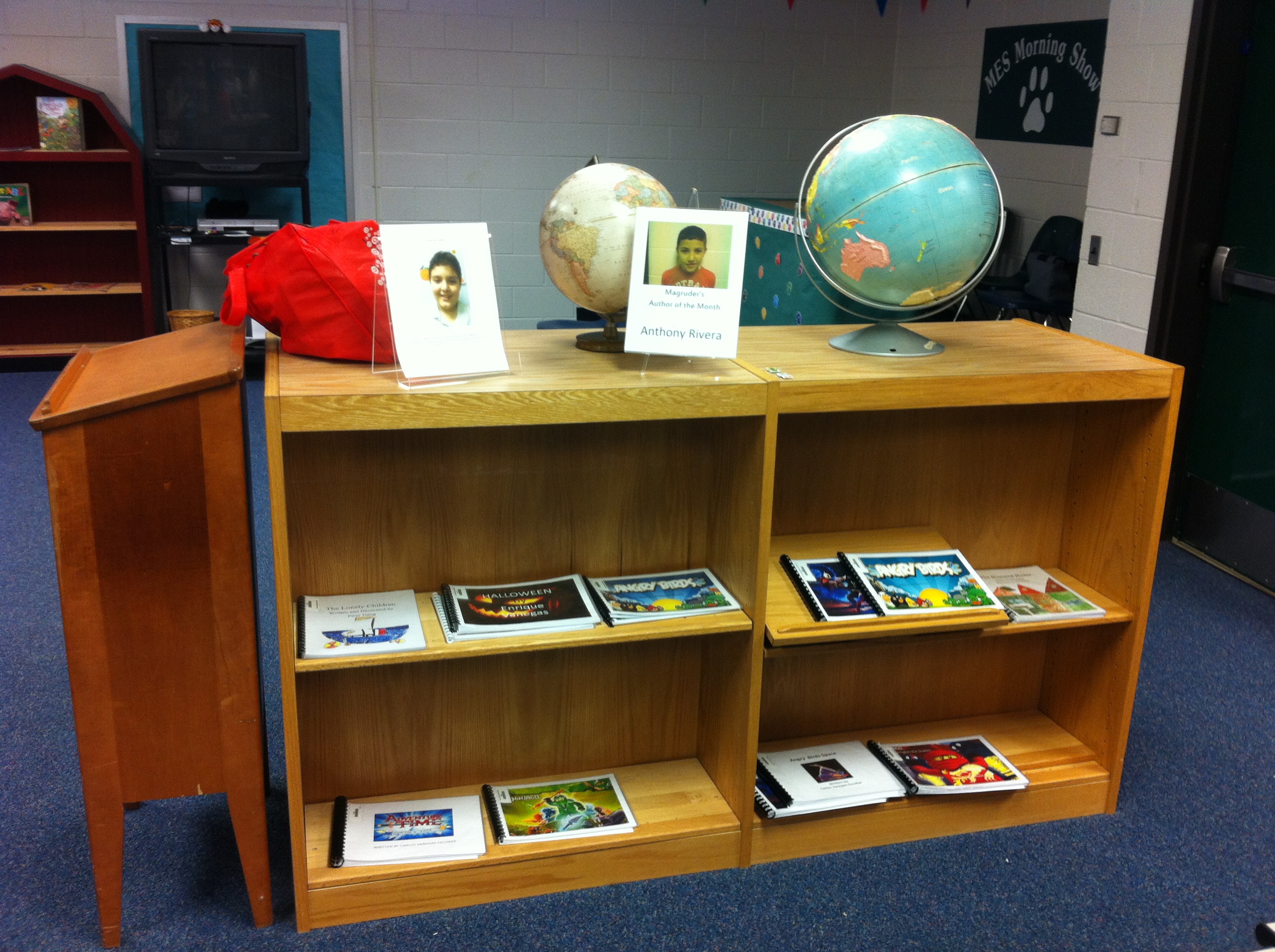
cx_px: 638
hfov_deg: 52.7
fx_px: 1287
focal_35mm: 35
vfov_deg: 40.6
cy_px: 476
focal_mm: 3.85
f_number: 2.8
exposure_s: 1/15
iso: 100
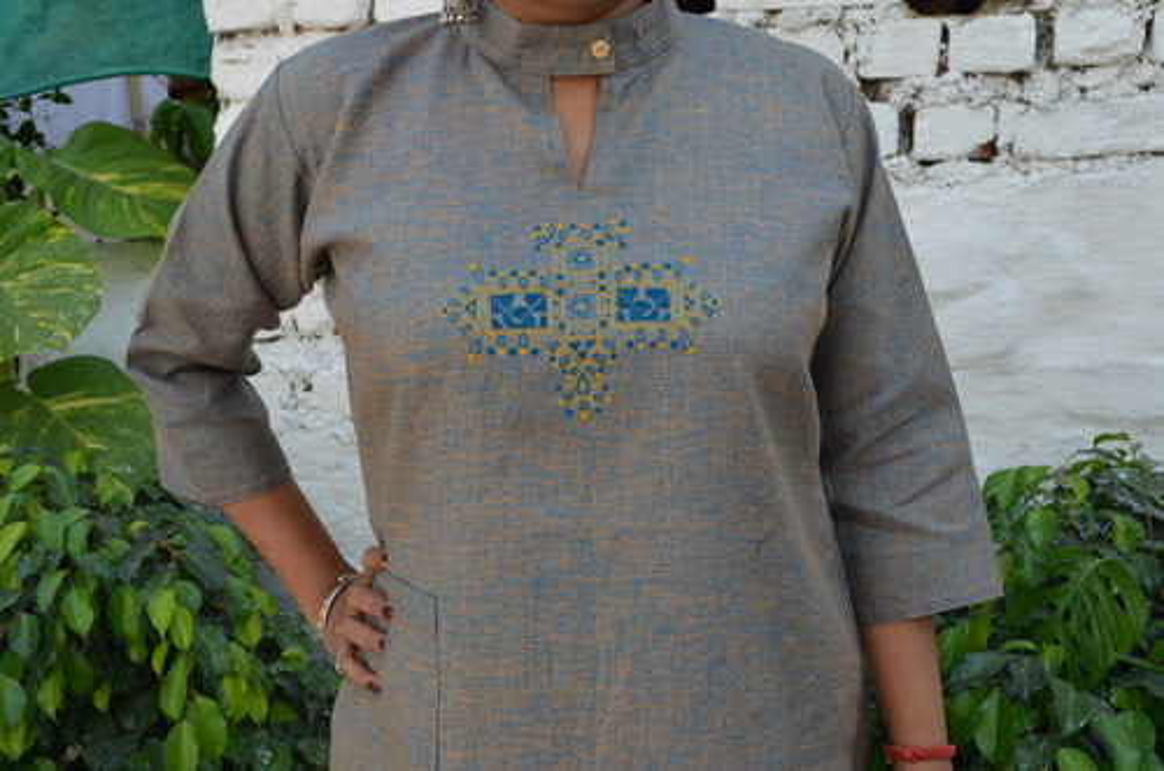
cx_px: 582
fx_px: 1161
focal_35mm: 36
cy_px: 386
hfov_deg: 53.2
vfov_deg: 36.7
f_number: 8
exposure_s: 1/250
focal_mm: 24
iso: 200
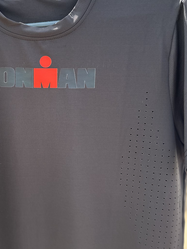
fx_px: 339
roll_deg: +0.1
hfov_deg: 30.2
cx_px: 42
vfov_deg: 40.4
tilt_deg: -10.2
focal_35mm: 47
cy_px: 120
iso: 80
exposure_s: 1/529
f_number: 1.78
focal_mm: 6.86
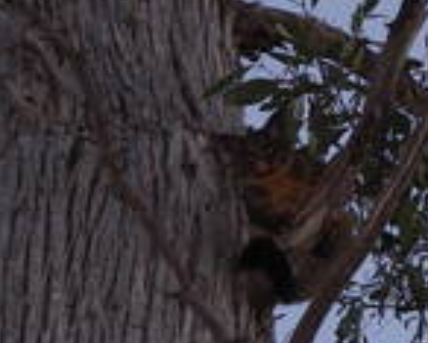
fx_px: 6186
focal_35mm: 488
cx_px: 399
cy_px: 242
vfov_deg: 3.2
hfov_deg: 4.0
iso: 200
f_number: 4.6
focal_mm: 39
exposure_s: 1/125
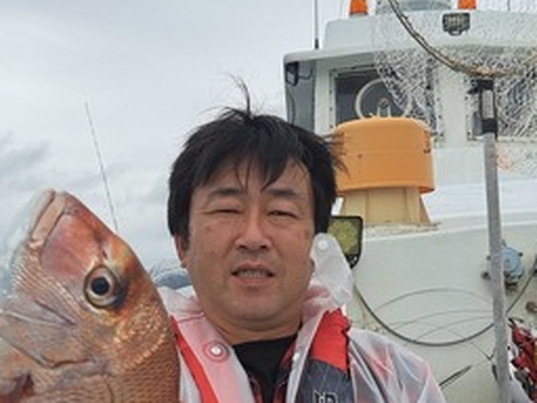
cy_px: 357
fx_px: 931
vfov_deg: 23.8
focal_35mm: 60
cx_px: 279
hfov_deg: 32.2
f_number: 1.8
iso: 50
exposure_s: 1/2024
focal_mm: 5.23
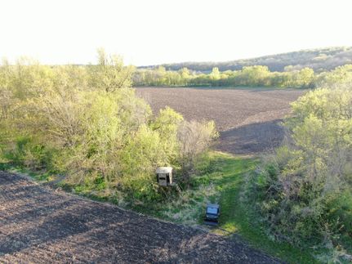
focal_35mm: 25
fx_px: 254
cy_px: 132
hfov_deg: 69.4
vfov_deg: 54.9
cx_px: 176
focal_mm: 4.48
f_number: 2.8
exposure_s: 1/120
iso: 100
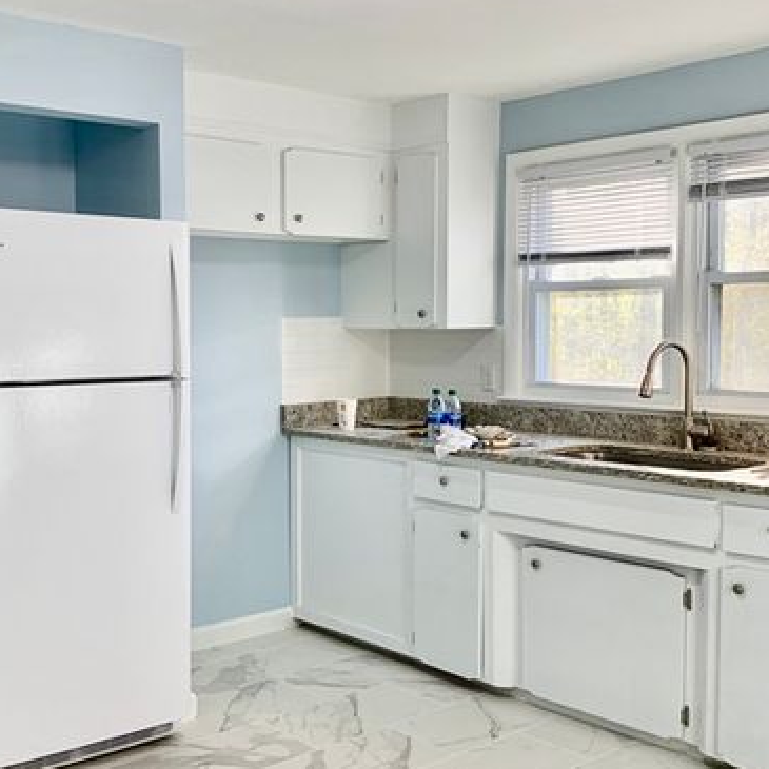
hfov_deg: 39.6
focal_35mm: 42
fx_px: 1056
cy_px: 408
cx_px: 270
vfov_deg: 40.0
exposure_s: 1/120
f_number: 1.8
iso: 64
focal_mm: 4.25
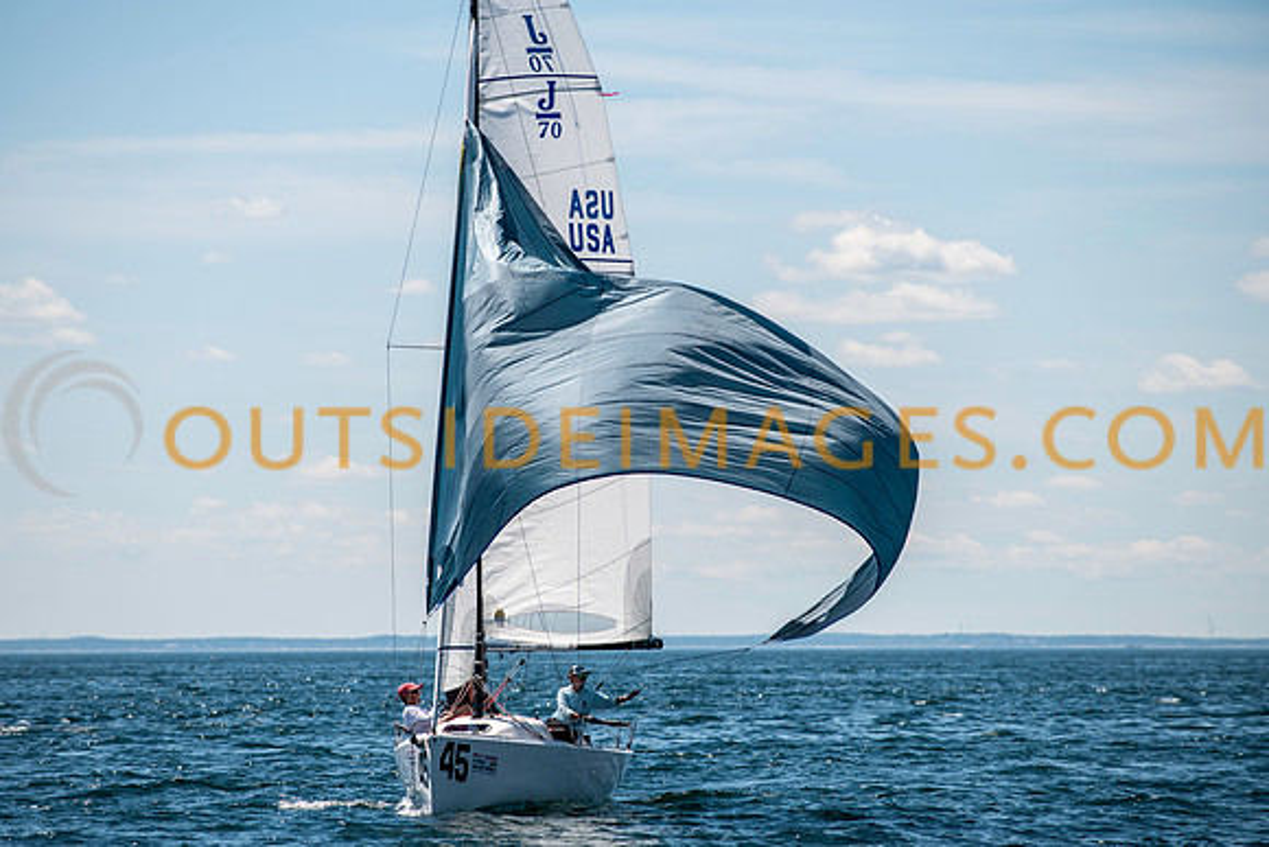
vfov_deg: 6.3
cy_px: 450
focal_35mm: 217
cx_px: 595
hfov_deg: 9.5
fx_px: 7639
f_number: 5
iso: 160
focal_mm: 200
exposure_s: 1/1600
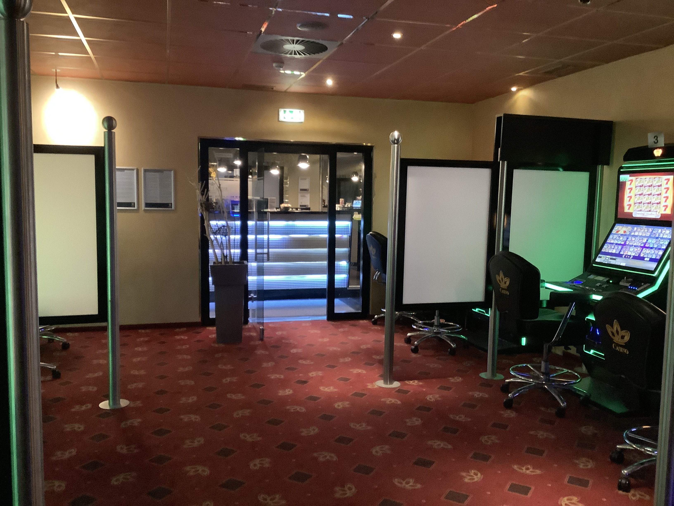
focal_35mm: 31
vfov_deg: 45.4
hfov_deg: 58.4
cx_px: 337
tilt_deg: -5.3
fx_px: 604
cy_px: 253
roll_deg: -1.4
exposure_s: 1/20
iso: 800
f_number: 2.4
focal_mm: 3.3
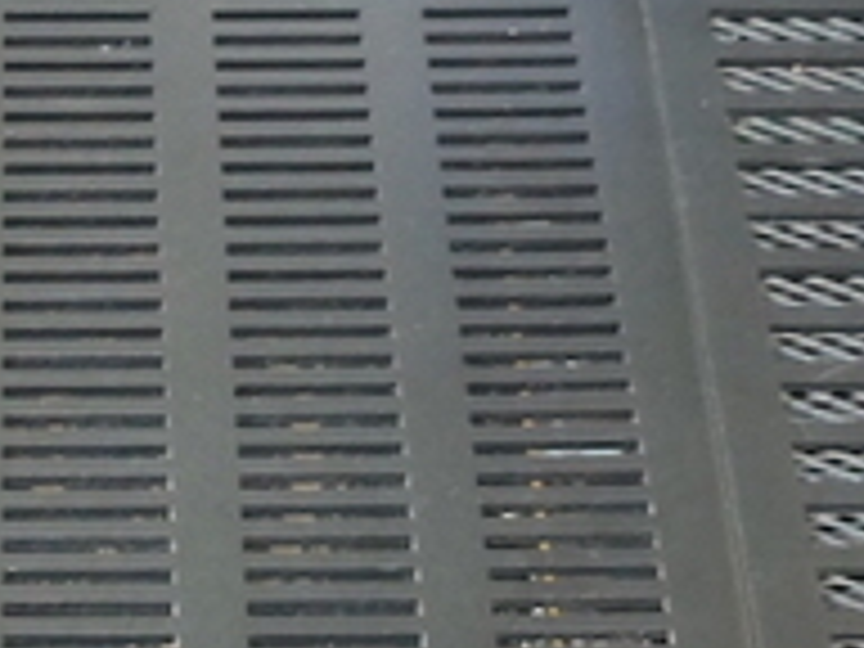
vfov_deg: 11.7
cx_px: -72
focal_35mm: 120
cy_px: 1035
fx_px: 2995
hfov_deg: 16.0
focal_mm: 4.3
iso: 200
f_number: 3.3
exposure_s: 1/2
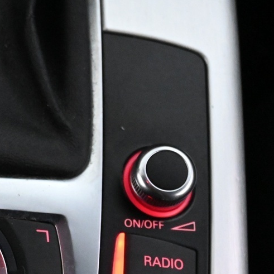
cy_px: 272
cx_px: -64
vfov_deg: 14.8
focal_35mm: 116
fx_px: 1036
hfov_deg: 14.5
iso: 6400
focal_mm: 27.5
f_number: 4.5
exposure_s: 1/50
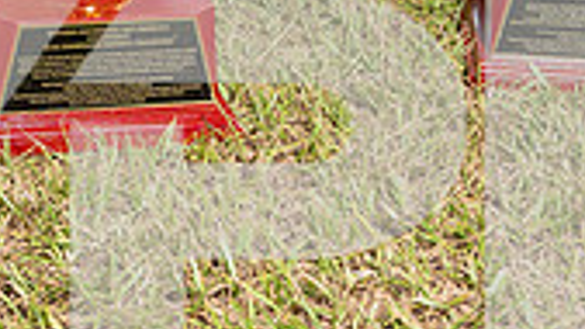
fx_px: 1892
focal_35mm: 122
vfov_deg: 9.5
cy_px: -248
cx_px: 14
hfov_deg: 17.2
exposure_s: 1/250
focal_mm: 34
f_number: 7.1
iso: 100
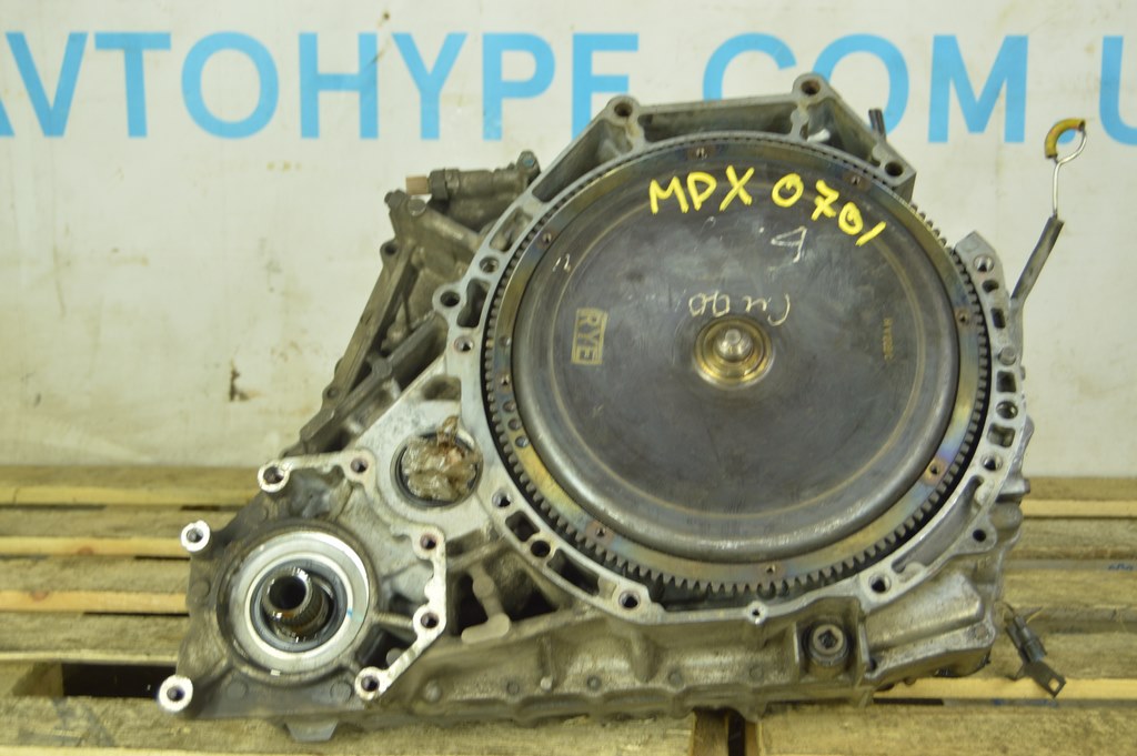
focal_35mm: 51
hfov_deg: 38.9
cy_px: 378
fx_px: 1609
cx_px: 568
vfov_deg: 26.4
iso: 400
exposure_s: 1/20
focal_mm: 34
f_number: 5.6
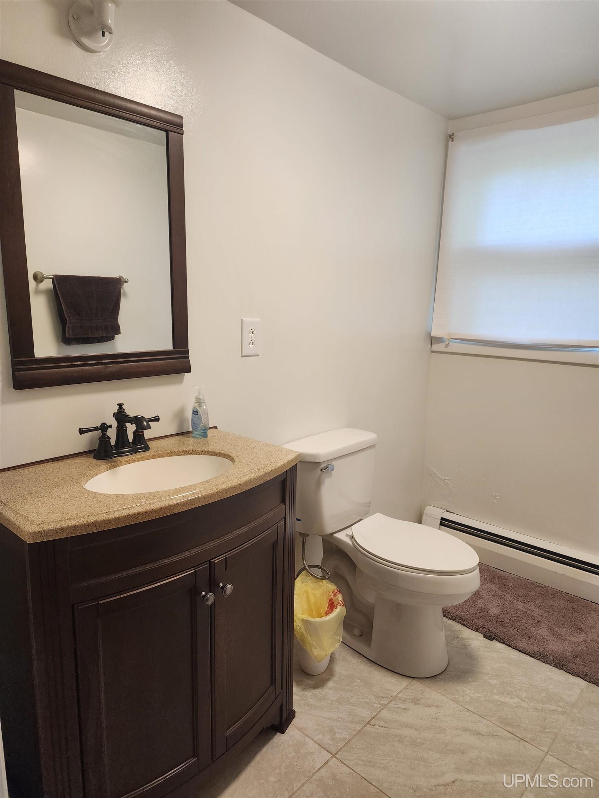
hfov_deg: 58.9
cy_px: 399
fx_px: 531
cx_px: 300
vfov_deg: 73.9
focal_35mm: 23
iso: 160
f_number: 1.8
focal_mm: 6.4
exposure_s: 1/120
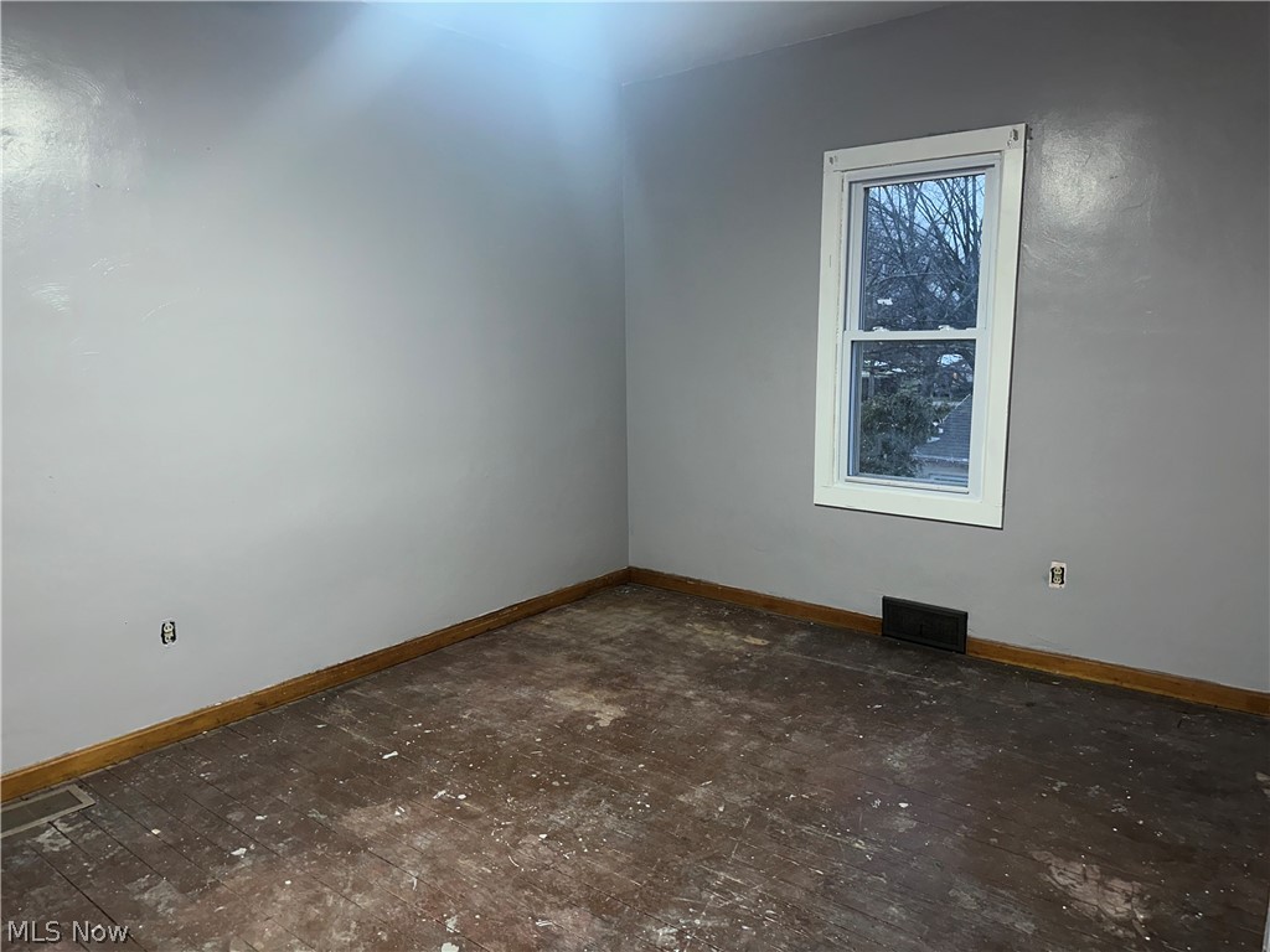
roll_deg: +0.5
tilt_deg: -8.6
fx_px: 881
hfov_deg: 71.6
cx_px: 635
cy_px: 476
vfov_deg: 56.8
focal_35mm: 24
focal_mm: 6.86
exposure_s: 1/15
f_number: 1.78
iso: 100
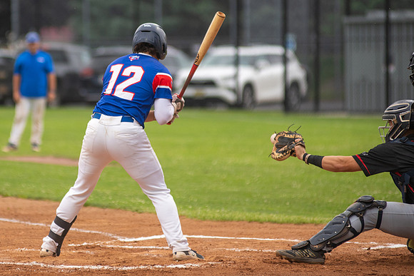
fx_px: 3880
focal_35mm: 337
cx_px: 103
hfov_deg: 6.1
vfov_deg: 4.1
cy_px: 72
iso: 500
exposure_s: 1/1000
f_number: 2.8
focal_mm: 200
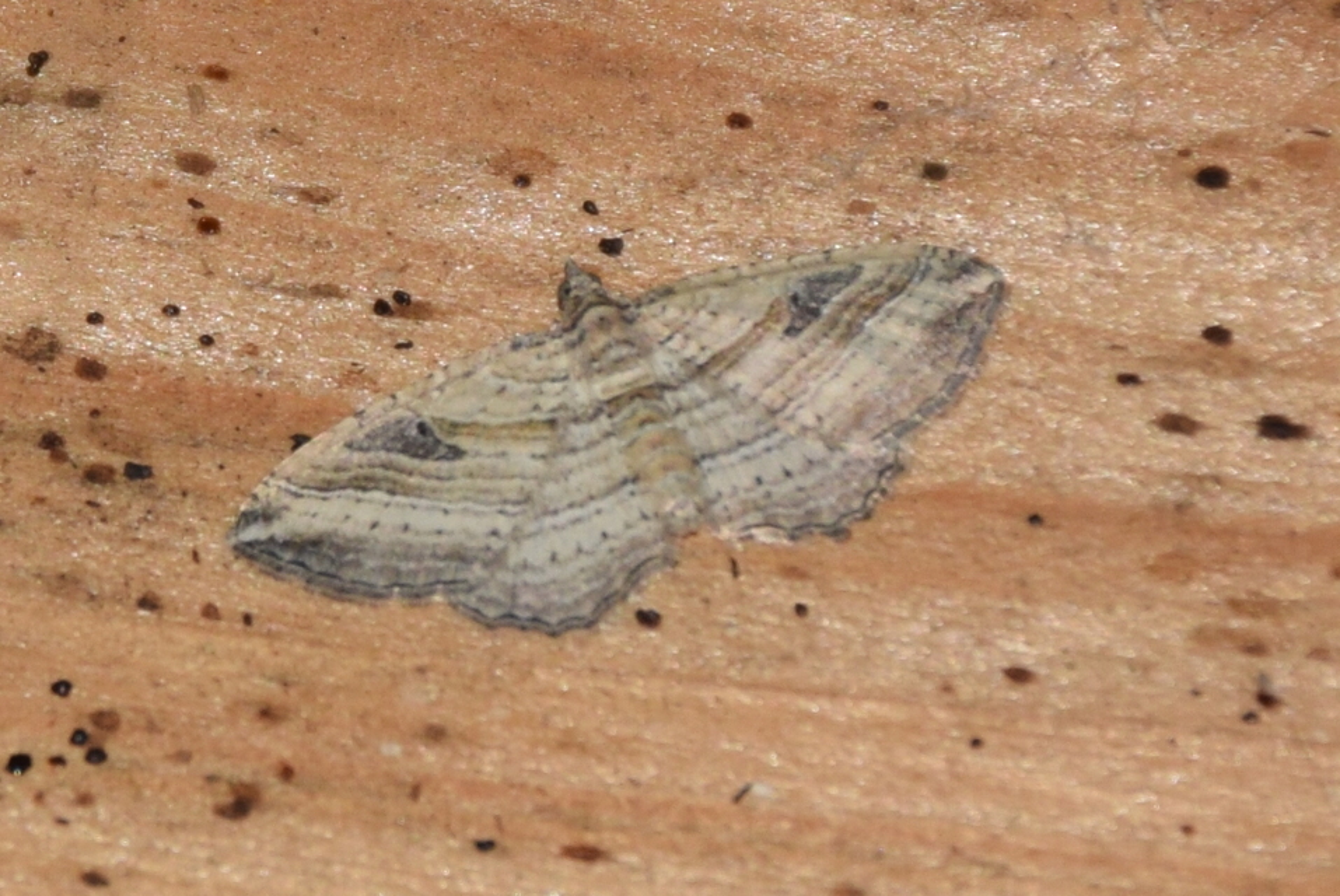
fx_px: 7824
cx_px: 670
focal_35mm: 210
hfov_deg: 9.8
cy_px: 448
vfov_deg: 6.6
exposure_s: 1/60
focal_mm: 140
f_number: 5.6
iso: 320
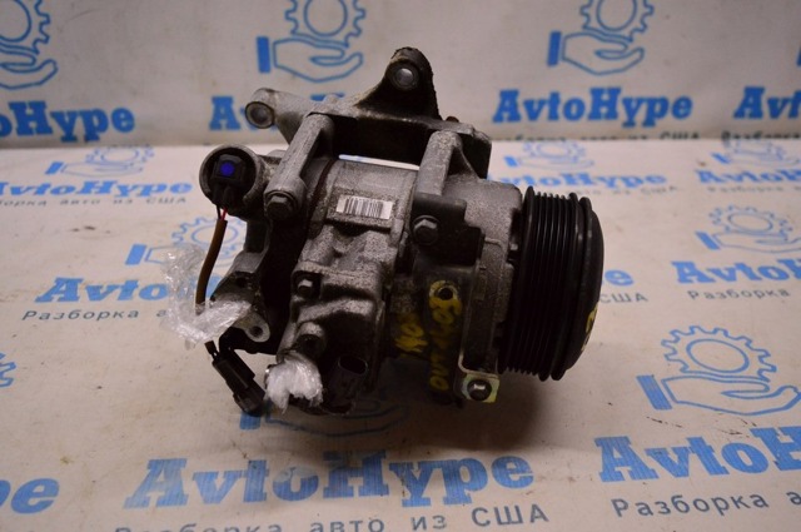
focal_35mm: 33
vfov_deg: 39.9
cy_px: 266
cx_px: 400
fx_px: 733
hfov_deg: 57.3
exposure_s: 1/400
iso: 1600
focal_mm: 22
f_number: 4
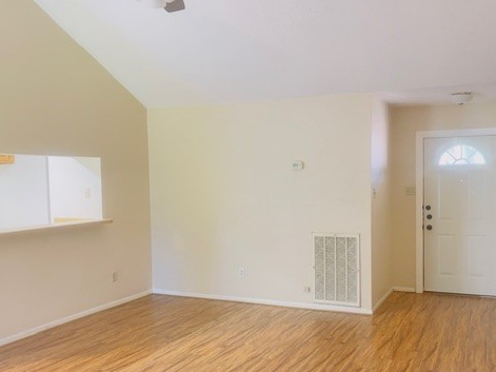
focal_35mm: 34
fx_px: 487
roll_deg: +0.3
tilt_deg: -3.6
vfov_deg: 41.7
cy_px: 204
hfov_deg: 53.9
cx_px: 265
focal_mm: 5.1
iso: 400
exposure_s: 1/60
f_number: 1.6
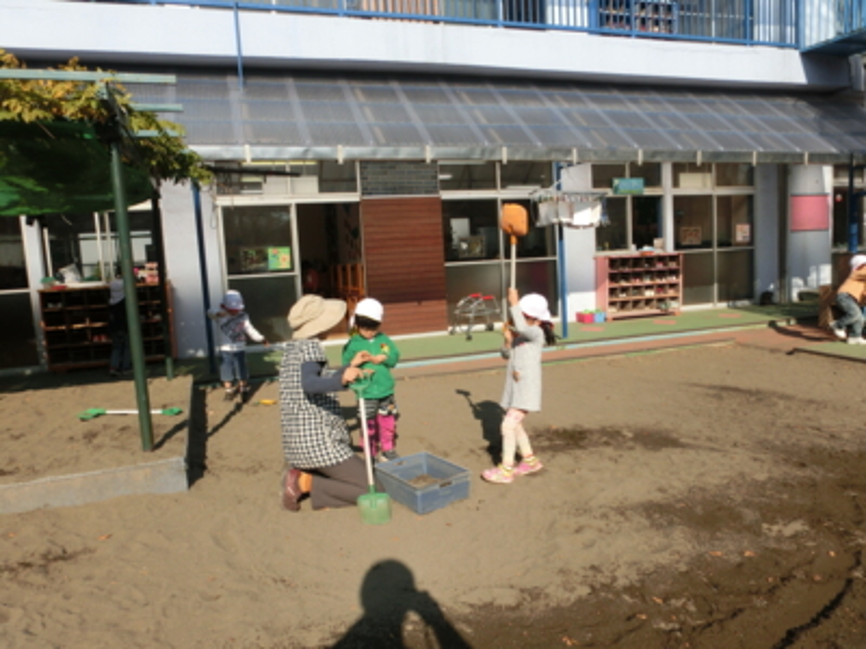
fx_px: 600
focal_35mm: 24
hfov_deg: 71.6
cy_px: 324
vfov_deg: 56.8
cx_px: 433
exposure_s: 1/250
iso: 80
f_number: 7.9
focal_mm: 4.24
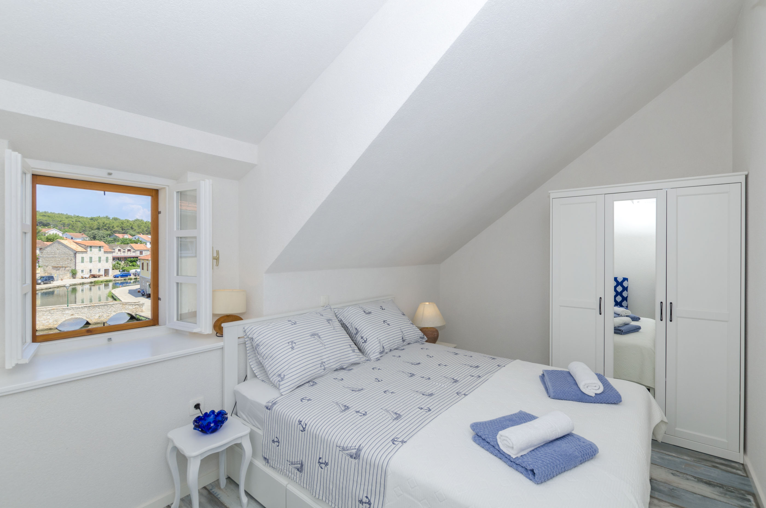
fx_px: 350
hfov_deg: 95.1
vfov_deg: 71.8
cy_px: 254
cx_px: 383
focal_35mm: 16
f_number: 8
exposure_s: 1/160
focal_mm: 11
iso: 100
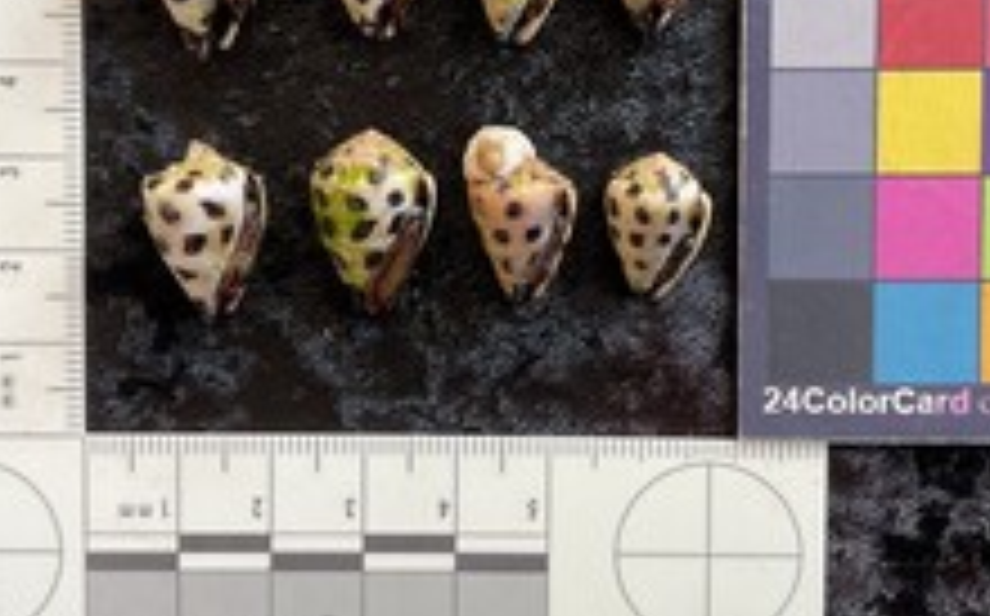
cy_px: 164
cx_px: 472
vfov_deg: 26.0
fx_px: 1321
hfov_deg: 41.1
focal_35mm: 49
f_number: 1.8
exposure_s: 1/120
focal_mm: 3
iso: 64
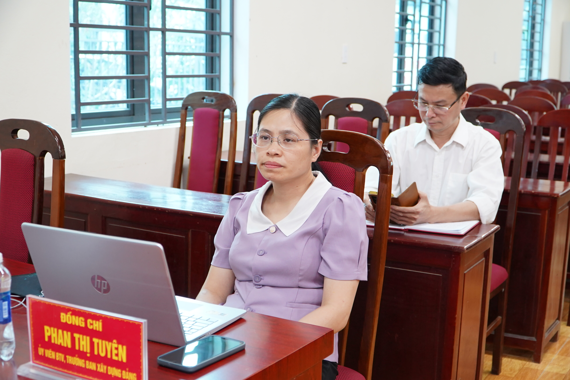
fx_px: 712
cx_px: 285
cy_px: 190
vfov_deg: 29.9
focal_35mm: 45
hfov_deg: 43.6
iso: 1600
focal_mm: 30
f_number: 4
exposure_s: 1/50
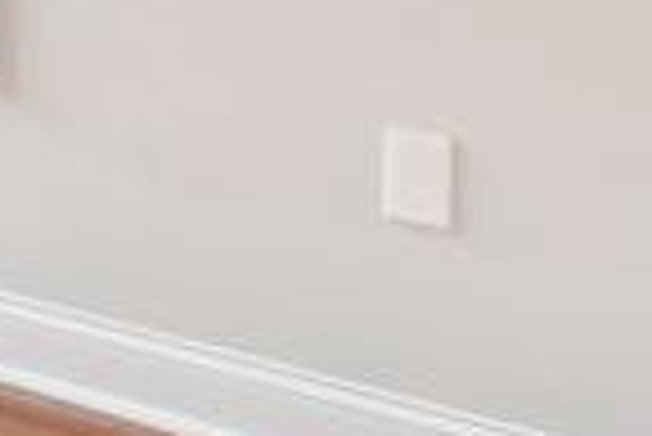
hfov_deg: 13.1
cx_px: -967
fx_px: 2049
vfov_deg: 11.3
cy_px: -362
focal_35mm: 113
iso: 200
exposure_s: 1/40
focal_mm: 16
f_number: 8
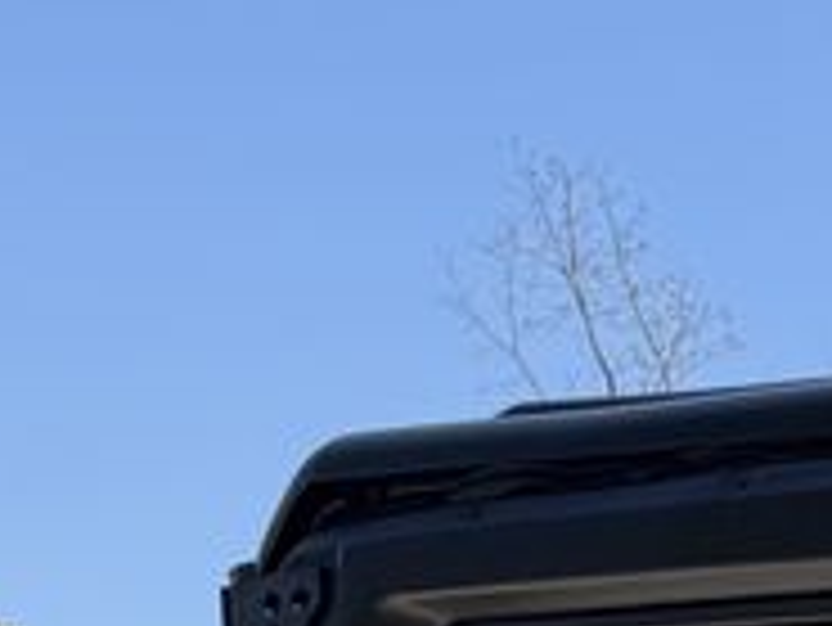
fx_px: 3992
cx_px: 1574
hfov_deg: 11.0
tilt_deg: -8.9
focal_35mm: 166
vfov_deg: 7.9
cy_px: 1792
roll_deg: +0.8
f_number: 1.78
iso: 80
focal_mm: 6.76
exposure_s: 1/3425
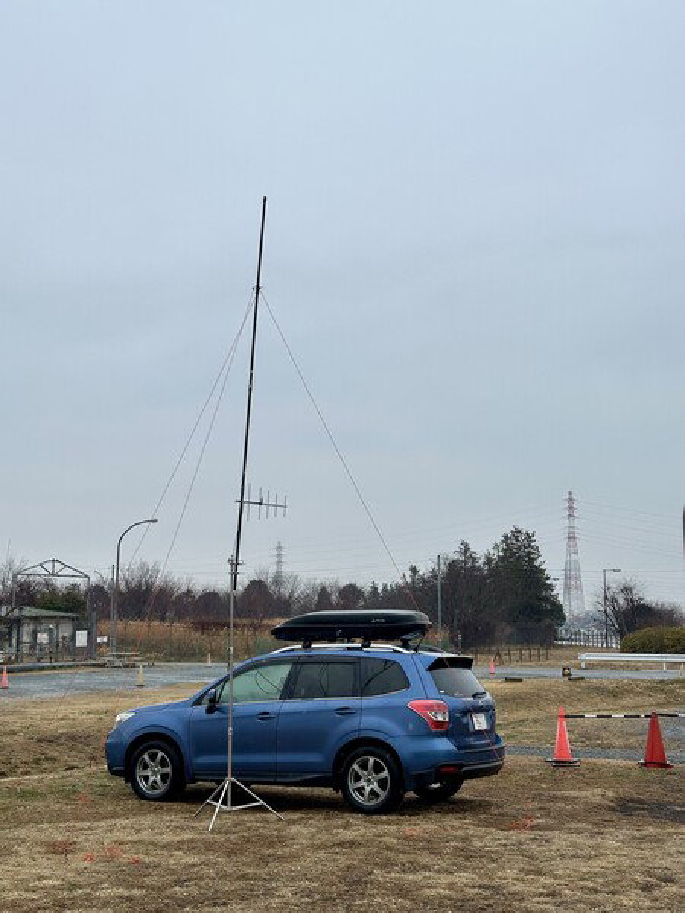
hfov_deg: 30.3
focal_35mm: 48
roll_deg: -0.4
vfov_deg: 39.7
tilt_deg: +7.7
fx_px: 1266
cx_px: 342
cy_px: 456
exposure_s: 1/944
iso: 64
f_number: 1.78
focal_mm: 6.86
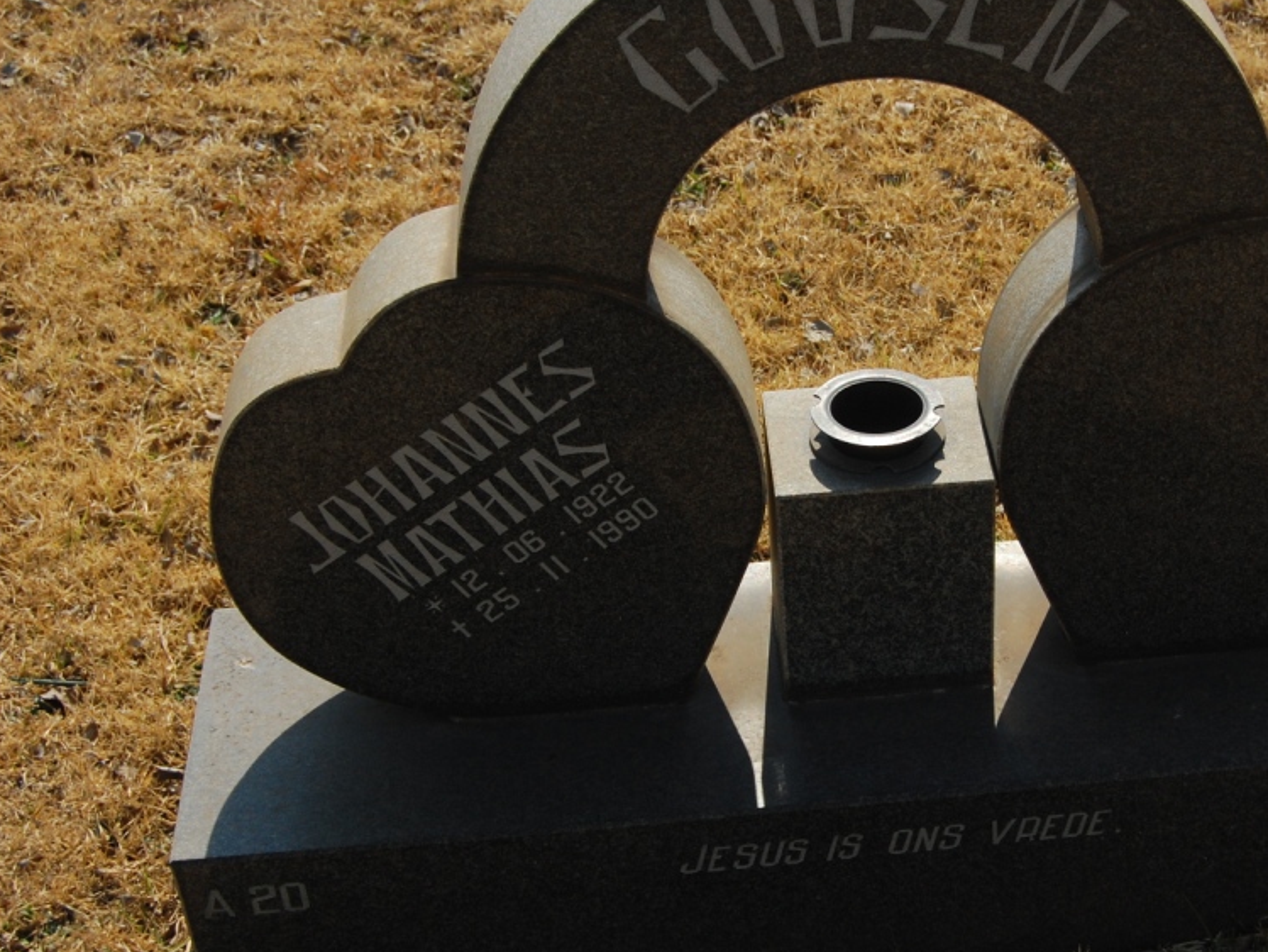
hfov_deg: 28.8
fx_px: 2455
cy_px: 484
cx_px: 848
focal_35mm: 67
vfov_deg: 21.9
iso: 400
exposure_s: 1/1000
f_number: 7.1
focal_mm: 34
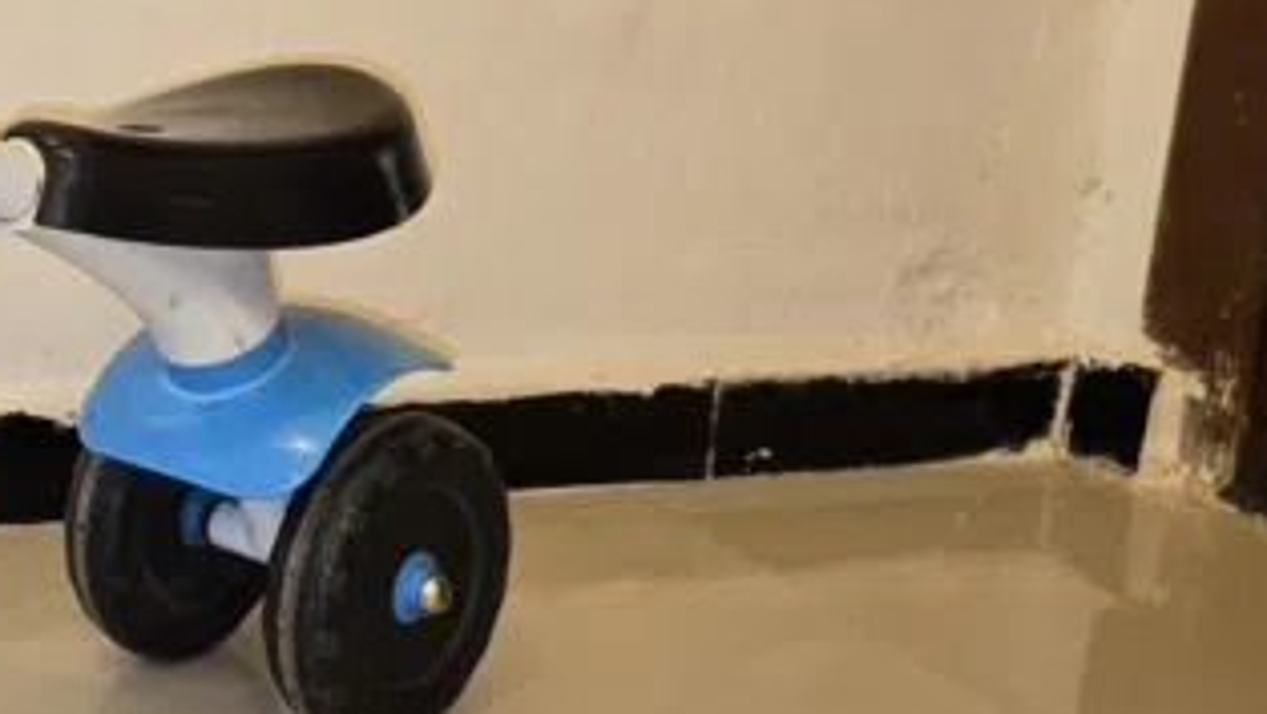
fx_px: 1714
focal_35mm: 51
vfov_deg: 23.5
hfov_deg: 36.6
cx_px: 8
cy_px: 351
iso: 160
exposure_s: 1/20
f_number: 1.7
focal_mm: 6.3
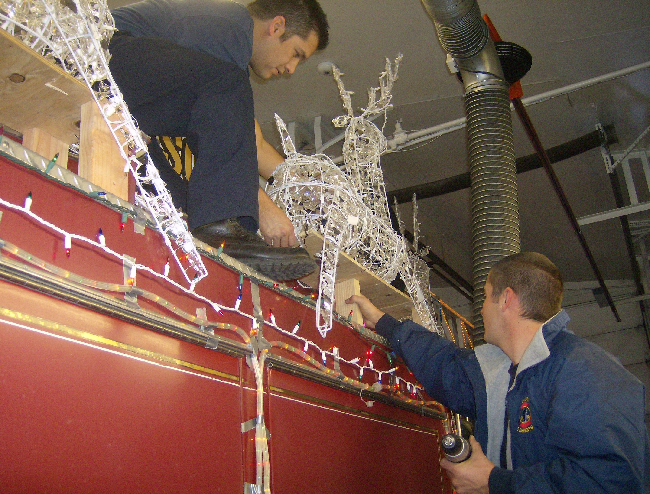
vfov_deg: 40.0
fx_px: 679
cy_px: 247
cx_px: 325
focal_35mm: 36
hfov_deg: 51.1
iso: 200
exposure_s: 1/60
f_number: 2.8
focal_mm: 6
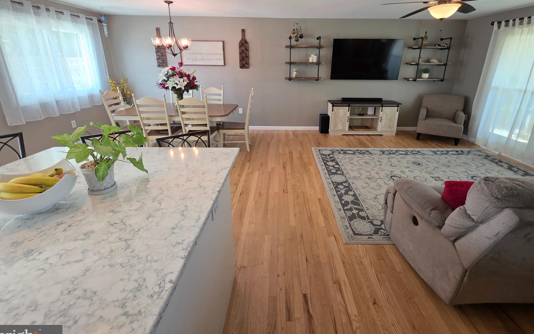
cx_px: 282
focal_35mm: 15
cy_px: 130
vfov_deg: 73.8
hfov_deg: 101.3
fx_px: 218
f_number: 1.9
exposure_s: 1/60
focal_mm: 2.2
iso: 160
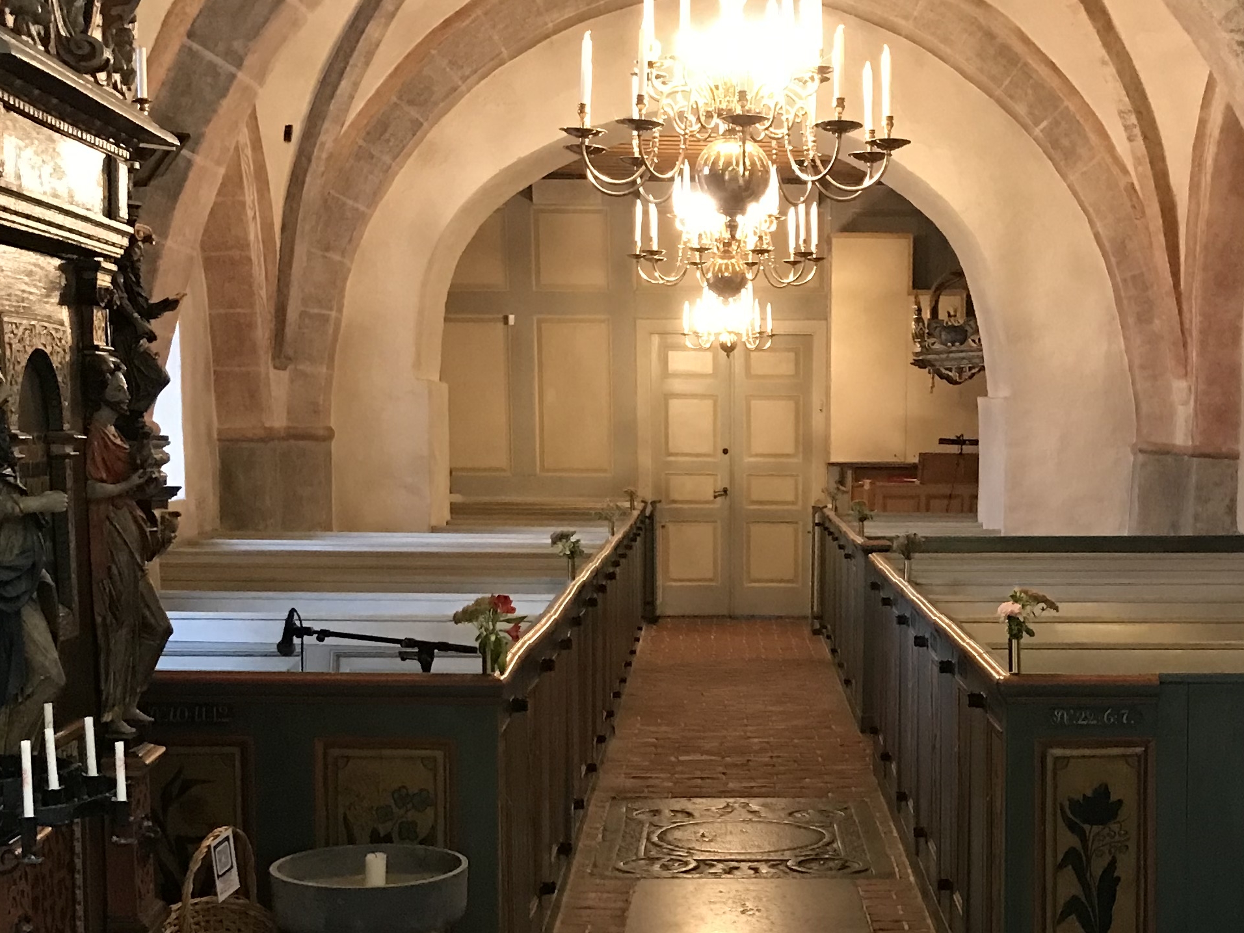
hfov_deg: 32.4
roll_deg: -0.9
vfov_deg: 24.6
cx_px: 826
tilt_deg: -5.6
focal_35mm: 59
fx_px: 2120
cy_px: 689
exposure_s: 1/13
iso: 100
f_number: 1.8
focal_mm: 3.99
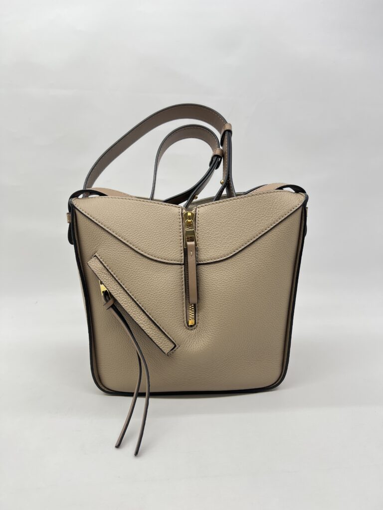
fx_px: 384
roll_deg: +0.8
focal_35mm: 26
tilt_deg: -8.9
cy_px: 255
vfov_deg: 67.3
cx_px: 192
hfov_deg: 53.1
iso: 32
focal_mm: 5.7
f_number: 1.5
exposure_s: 1/111
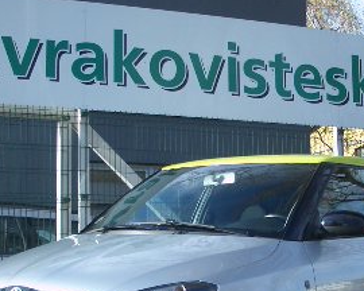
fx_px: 873
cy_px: 202
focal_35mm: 81
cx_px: 210
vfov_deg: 18.9
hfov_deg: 23.5
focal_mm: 5.8
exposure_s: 1/800
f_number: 2.6
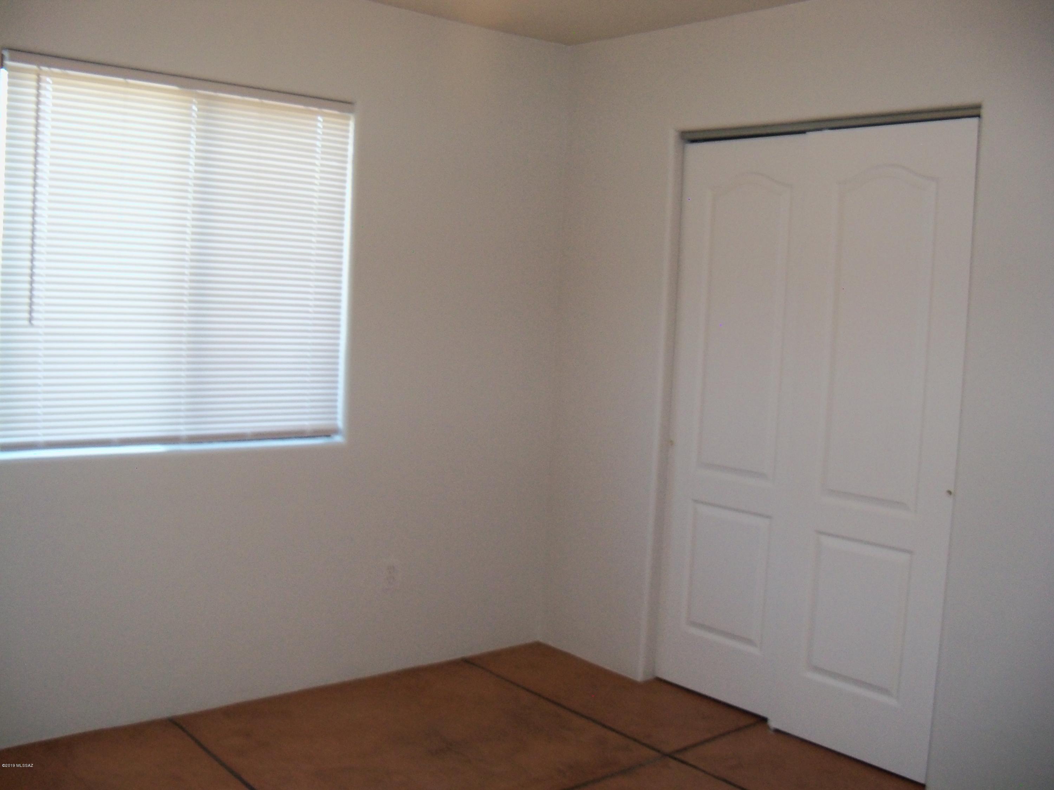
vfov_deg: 40.7
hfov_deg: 52.6
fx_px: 1066
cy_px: 395
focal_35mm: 35
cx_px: 527
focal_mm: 6.2
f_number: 3.5
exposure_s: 1/30
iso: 200
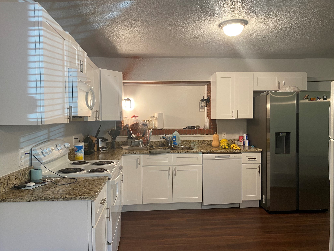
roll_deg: +0.7
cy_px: 126
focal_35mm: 26
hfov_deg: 67.3
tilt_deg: -2.1
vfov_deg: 53.1
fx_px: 251
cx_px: 167
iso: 160
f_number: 1.8
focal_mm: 4.25
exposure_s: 1/60
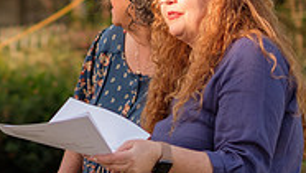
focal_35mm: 173
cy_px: 77
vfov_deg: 7.0
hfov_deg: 12.4
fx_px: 1405
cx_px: 48
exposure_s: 1/3200
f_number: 1.4
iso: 400
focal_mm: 35
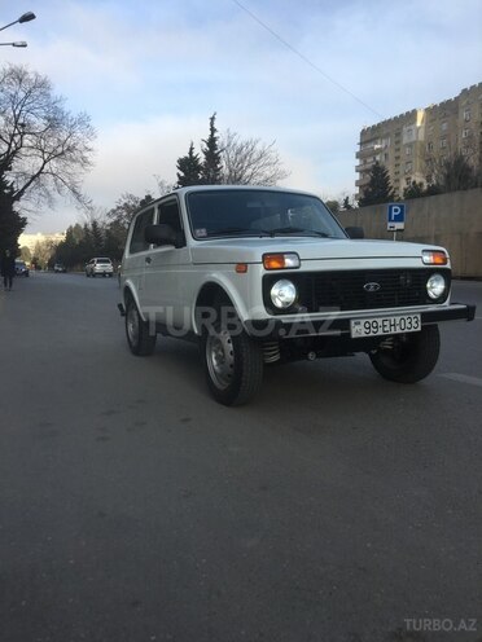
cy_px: 321
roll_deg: +1.3
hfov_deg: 48.2
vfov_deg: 61.7
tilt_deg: -5.8
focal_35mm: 29
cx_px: 241
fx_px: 538
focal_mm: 4.15
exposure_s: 1/1131
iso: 25
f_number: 2.2
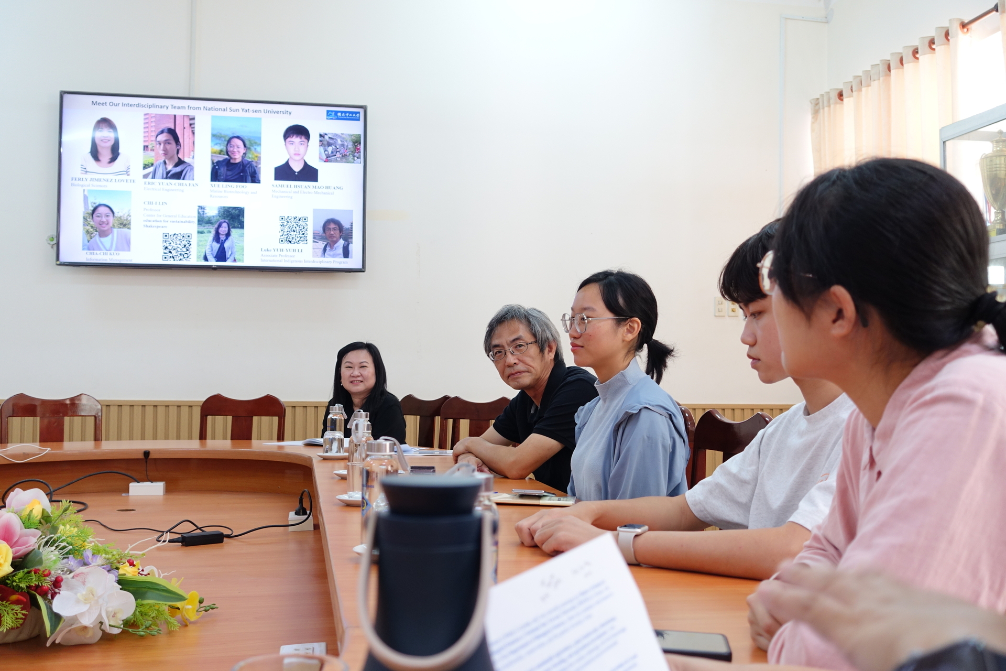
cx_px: 503
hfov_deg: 51.9
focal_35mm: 37
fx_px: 1034
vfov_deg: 35.9
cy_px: 336
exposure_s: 1/40
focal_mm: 13.72
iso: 200
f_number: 2.8
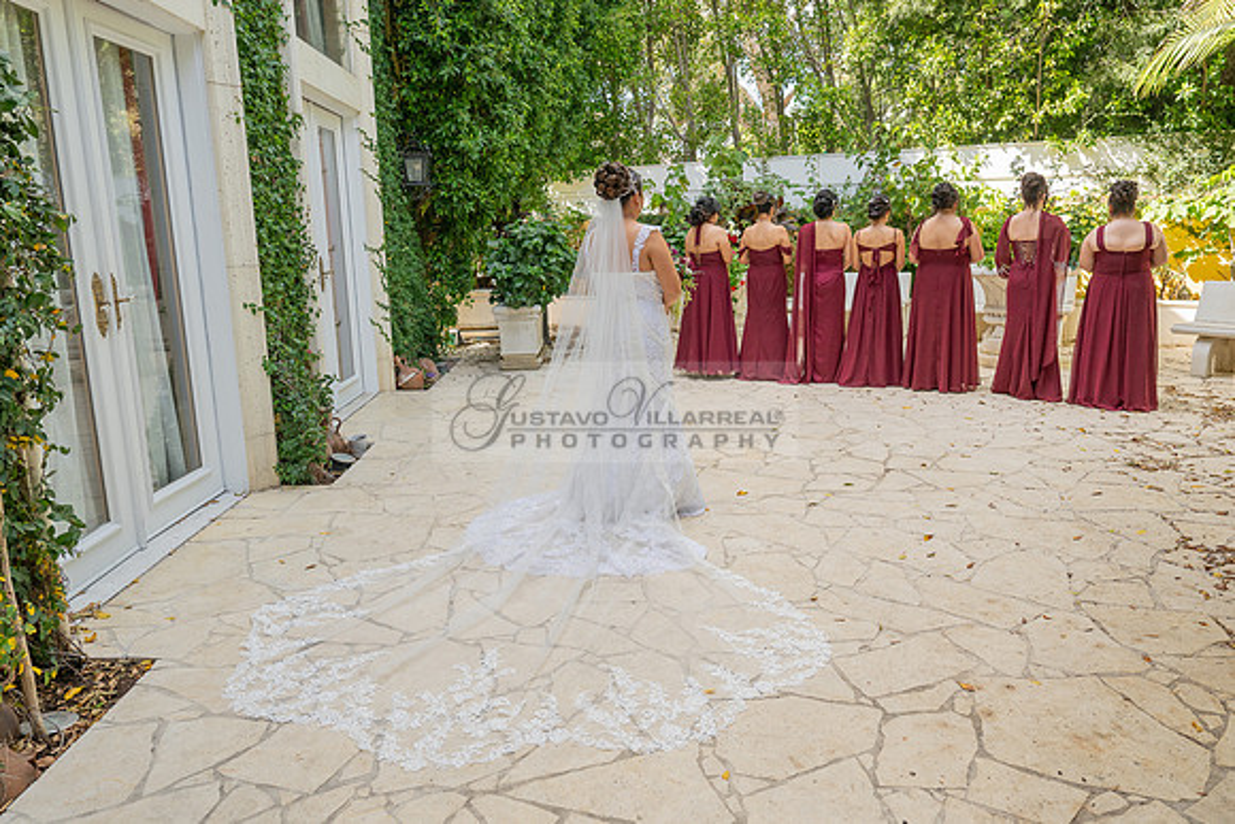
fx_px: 882
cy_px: 412
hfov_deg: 70.0
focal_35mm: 26
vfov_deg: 50.1
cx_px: 618
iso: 400
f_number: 4
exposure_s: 1/500
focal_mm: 24
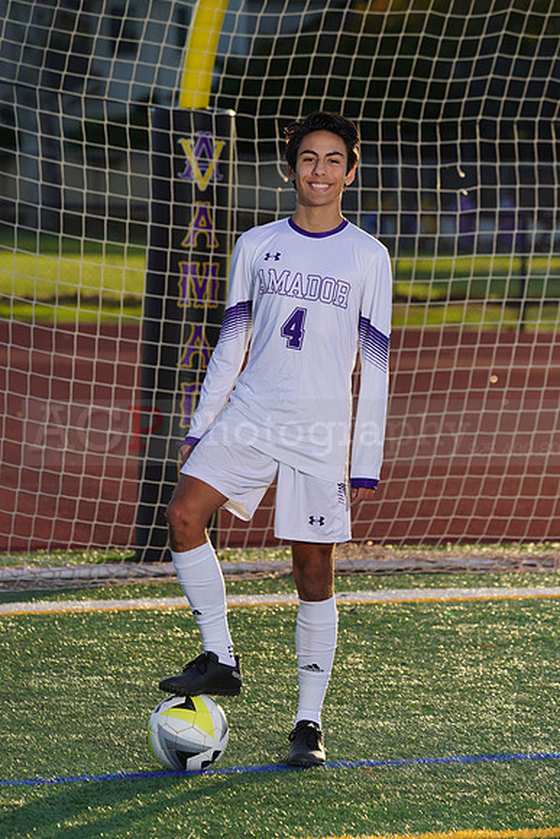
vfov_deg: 8.8
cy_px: 420
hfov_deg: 5.9
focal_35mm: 235
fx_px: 5480
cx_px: 280
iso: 100
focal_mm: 235
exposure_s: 1/200
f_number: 8
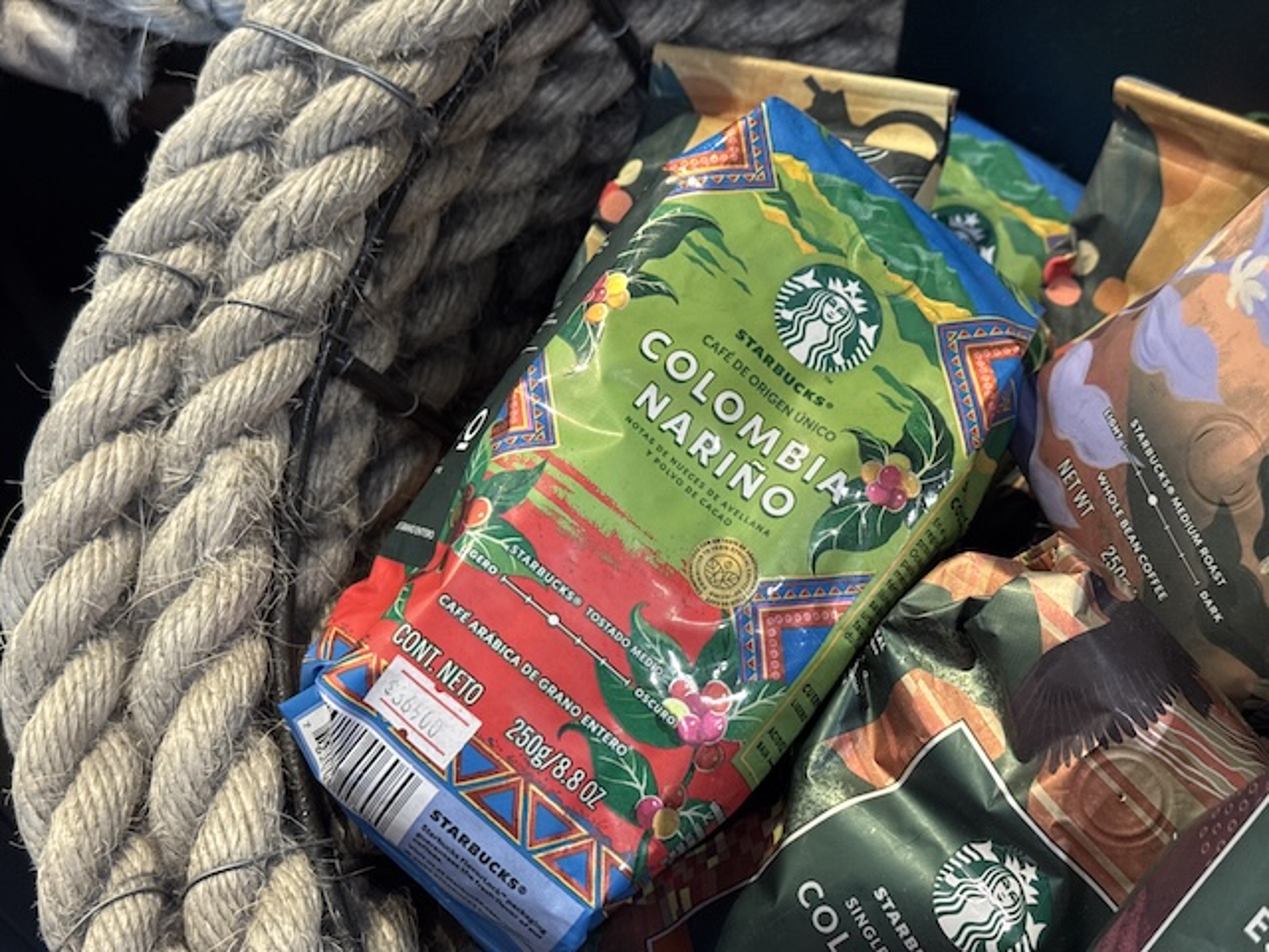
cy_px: 476
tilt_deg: -60.2
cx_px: 634
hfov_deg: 39.7
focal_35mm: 48
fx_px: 1760
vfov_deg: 30.3
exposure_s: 1/60
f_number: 1.78
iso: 250
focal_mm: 6.76
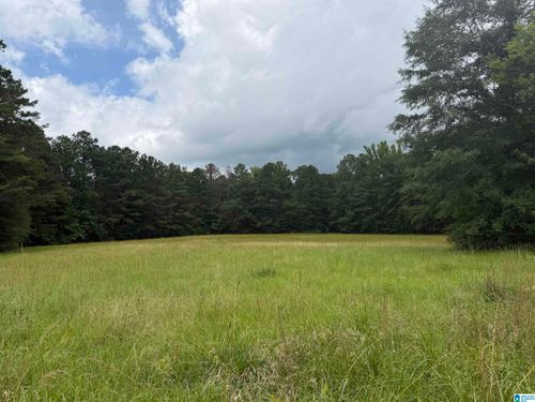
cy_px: 201
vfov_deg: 56.8
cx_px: 268
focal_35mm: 24
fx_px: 371
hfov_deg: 71.6
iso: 80
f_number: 1.78
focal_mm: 6.76
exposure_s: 1/6711
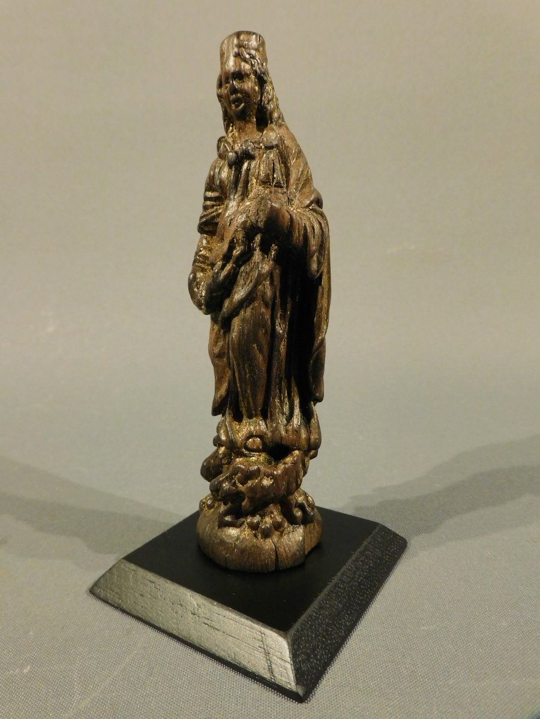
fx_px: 499
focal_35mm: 24
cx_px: 270
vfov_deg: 71.6
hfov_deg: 56.8
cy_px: 360
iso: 320
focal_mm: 4.3
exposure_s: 1/30
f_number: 3.3
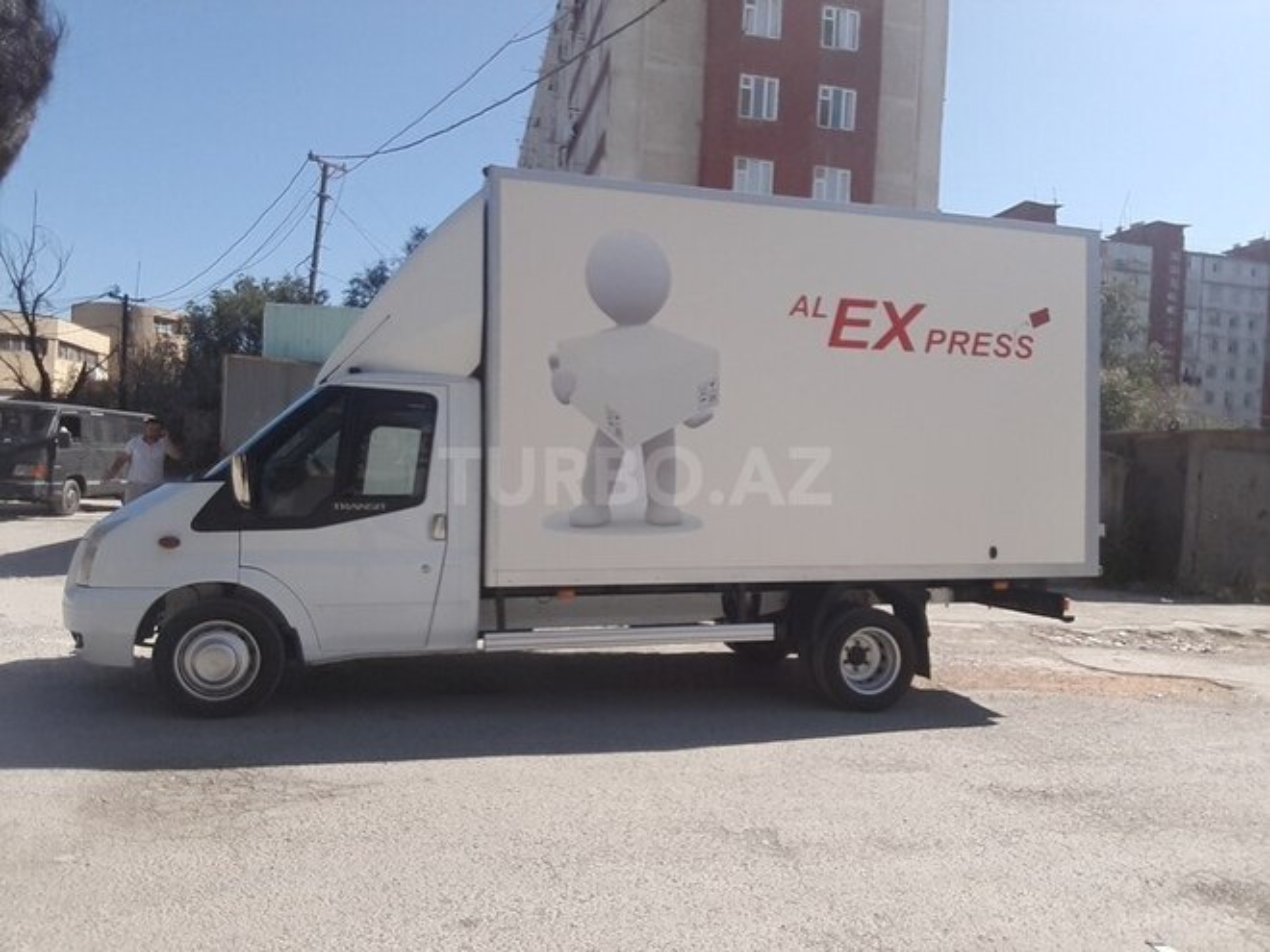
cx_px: 635
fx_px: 844
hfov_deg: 73.9
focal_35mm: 23
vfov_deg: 58.9
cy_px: 476
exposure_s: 1/1389
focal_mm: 2
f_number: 1.9
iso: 50
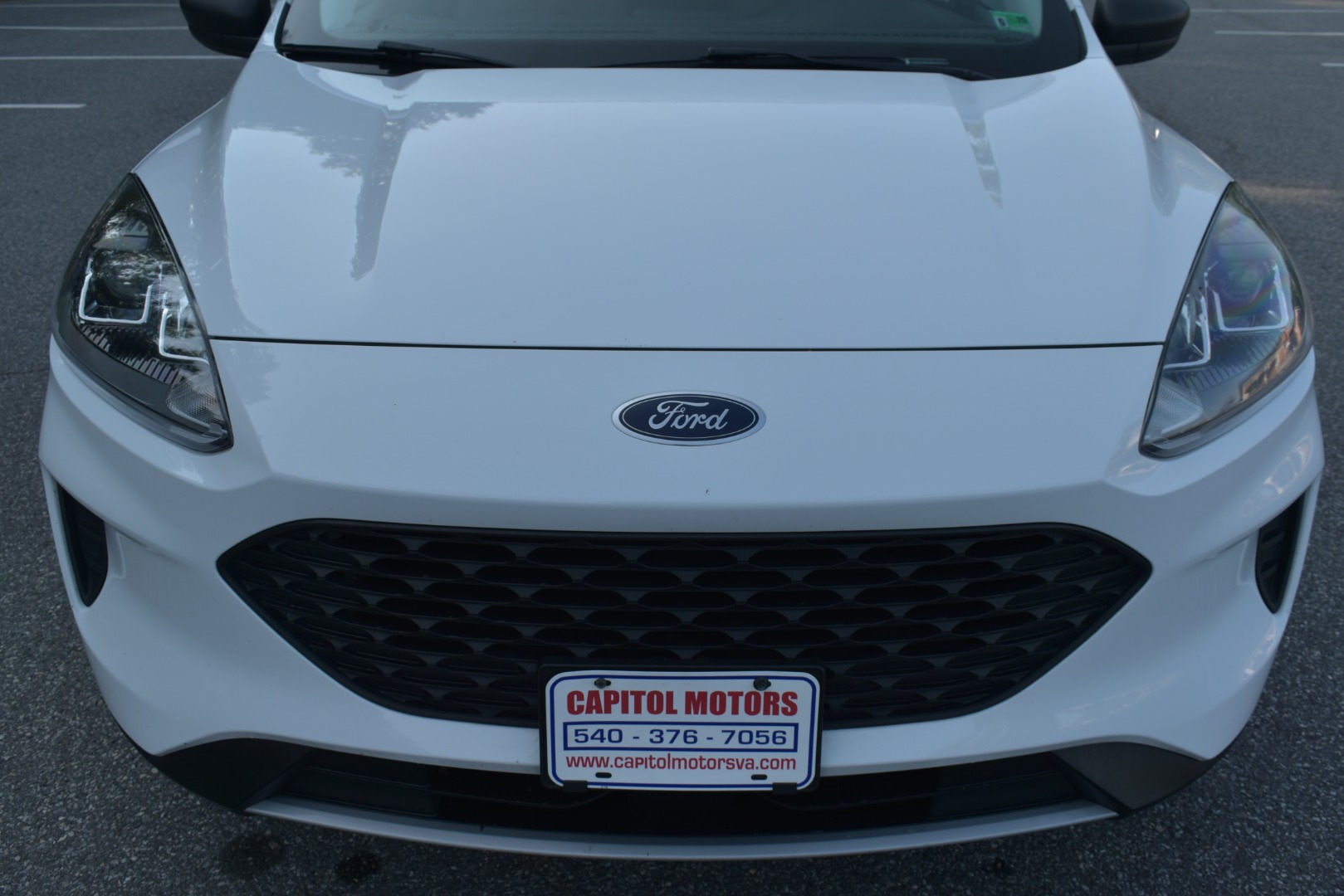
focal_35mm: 36
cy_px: 448
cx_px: 672
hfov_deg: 53.1
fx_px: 1344
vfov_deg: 36.9
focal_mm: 24
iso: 100
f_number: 7.1
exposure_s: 1/200
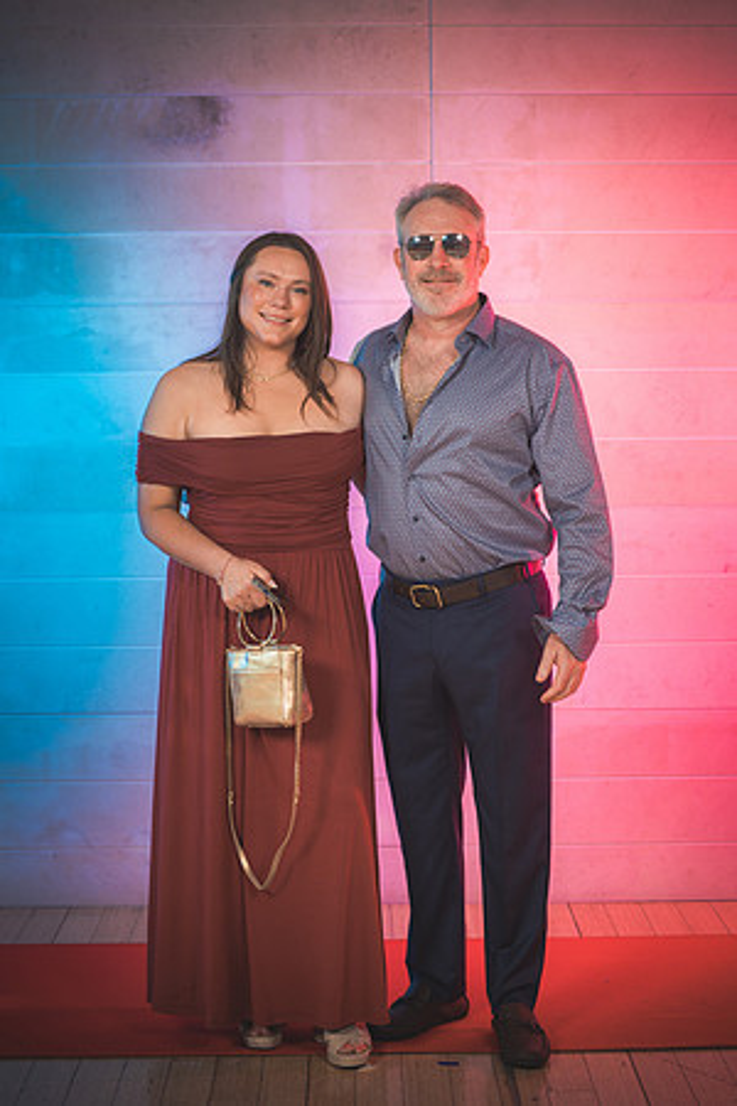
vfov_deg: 28.8
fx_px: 2149
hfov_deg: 19.5
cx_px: 368
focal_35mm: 70
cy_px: 553
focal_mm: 70
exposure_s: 1/250
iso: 100
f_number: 5
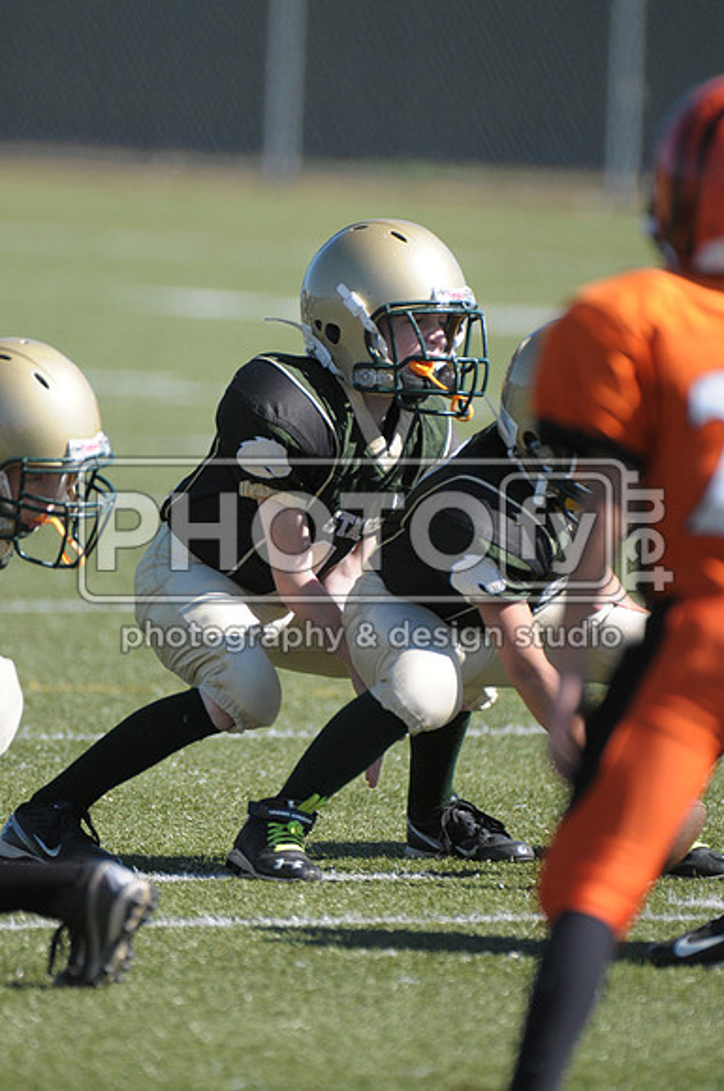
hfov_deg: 2.3
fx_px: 18153
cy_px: 546
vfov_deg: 3.4
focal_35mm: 600
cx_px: 362
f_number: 4
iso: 640
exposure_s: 1/2500
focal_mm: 400
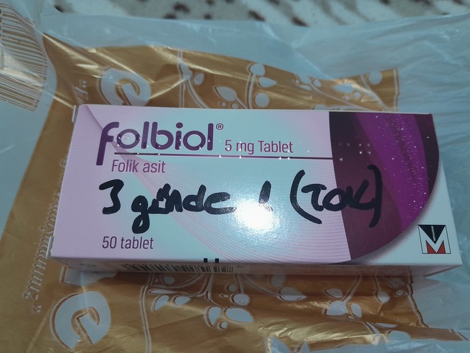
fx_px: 353
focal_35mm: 26
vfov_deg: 53.1
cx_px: 235
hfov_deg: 67.3
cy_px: 176
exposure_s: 1/33
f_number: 1.8
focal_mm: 3.98
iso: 320
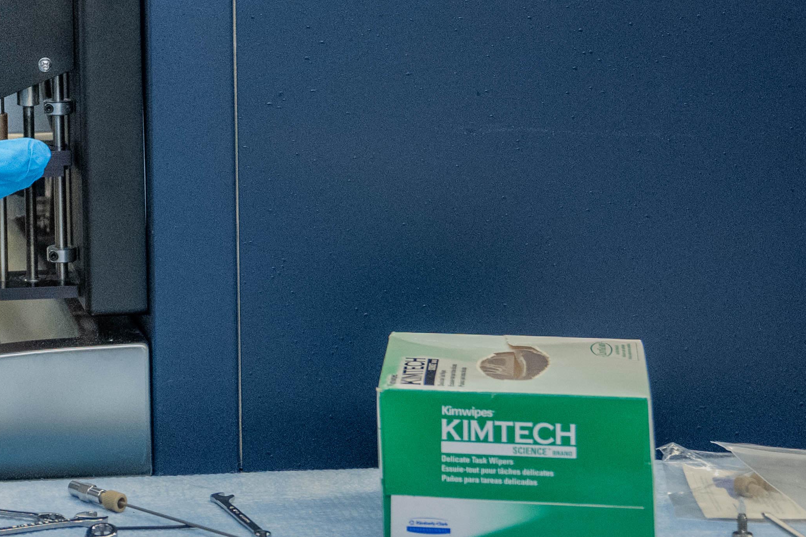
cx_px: -73
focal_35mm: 138
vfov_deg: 9.4
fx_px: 3089
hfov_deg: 14.5
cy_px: -458
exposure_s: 1/125
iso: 1600
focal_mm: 34.5
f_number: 3.5
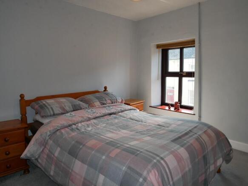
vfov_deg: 56.8
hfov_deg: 71.6
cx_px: 124
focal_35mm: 24
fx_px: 172
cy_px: 93
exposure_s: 1/50
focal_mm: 12
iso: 200
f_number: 5.6
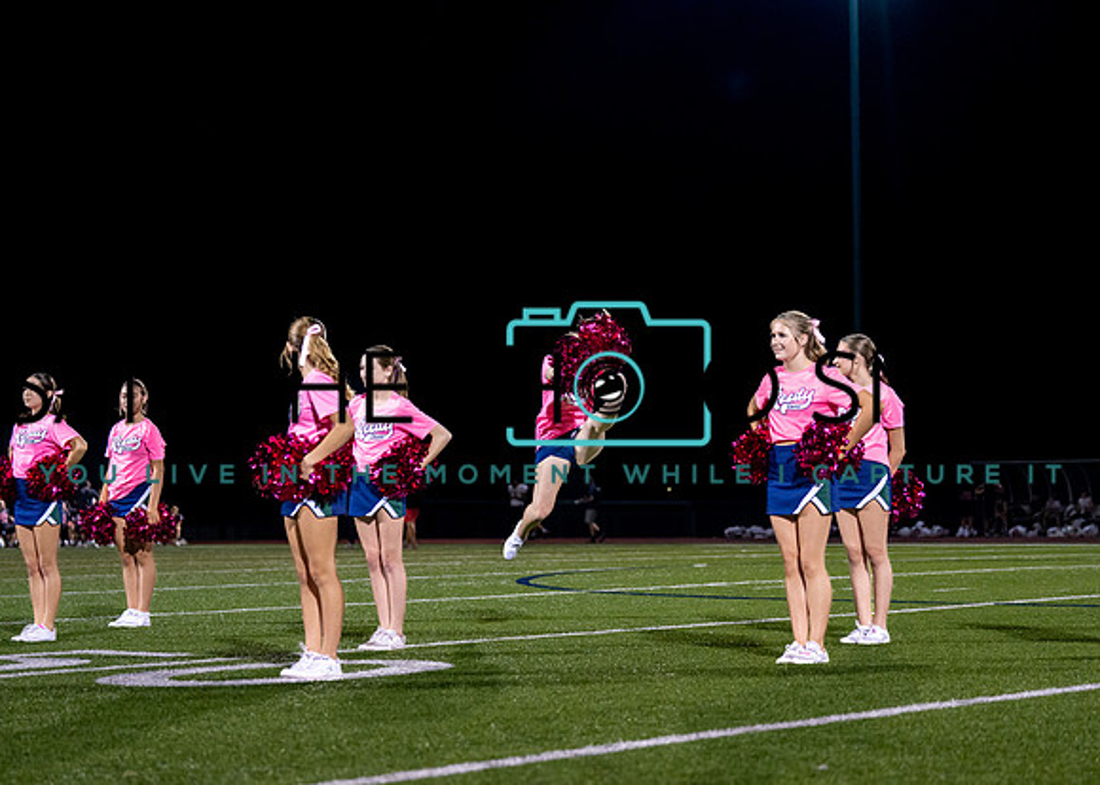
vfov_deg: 17.2
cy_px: 375
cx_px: 598
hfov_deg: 24.0
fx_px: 2589
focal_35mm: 83
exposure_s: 1/1000
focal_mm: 70
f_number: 2.8
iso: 2000
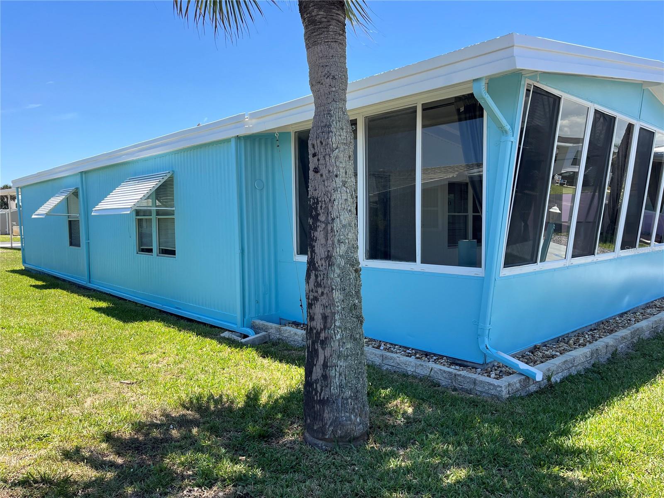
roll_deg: +0.7
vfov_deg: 53.1
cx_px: 332
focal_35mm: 26
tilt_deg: -3.2
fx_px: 499
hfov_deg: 67.3
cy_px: 249
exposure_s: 1/1580
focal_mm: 5.1
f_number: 1.6
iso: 50
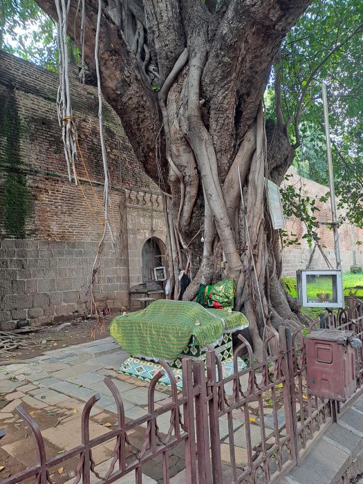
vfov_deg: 69.4
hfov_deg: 54.9
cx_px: 182
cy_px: 242
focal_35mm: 25
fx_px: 350
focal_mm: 4.65
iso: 50
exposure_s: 1/100
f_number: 1.8
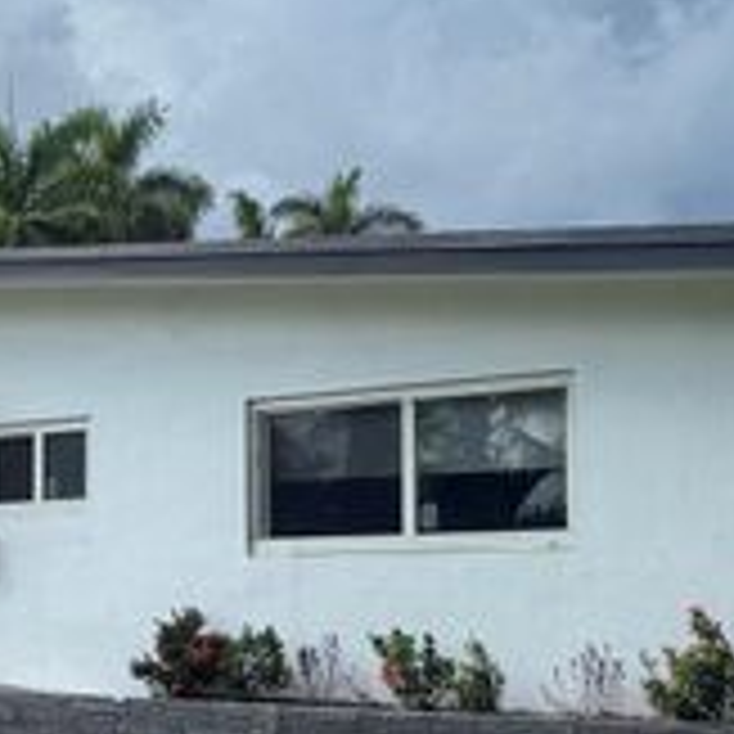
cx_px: -216
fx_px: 1559
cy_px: 520
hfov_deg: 23.5
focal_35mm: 65
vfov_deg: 26.3
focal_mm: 6.76
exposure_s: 1/2907
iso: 100
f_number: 1.78
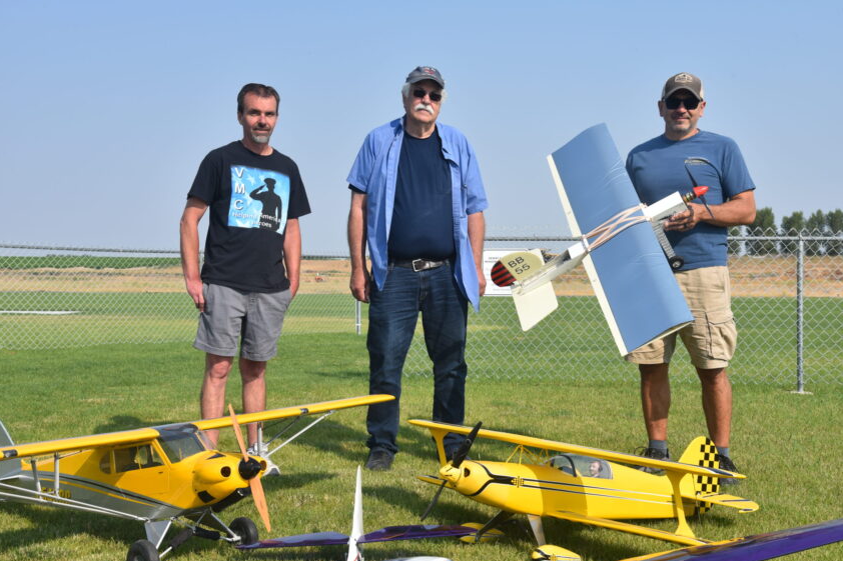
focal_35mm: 47
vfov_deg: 28.6
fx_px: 1100
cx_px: 426
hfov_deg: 41.9
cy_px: 279
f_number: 10
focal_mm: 46
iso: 200
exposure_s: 1/400
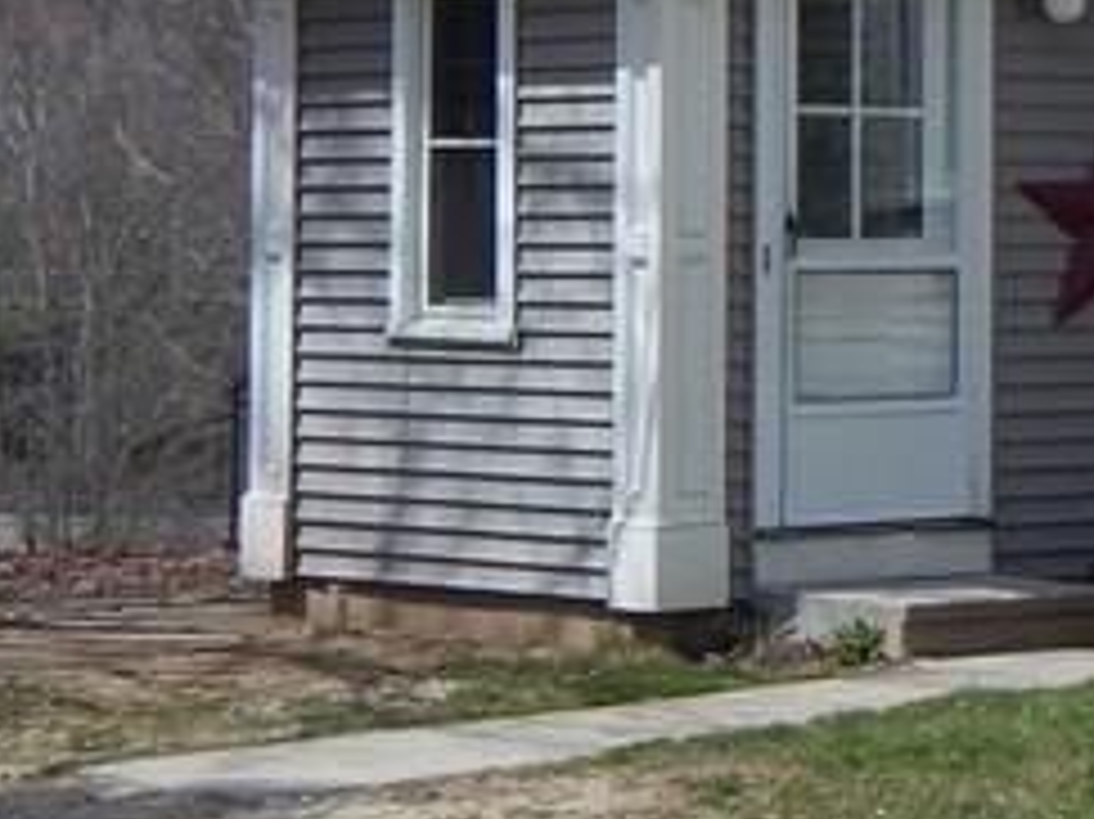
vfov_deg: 9.3
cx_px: 2247
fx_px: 5054
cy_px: 202
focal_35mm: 160
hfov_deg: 11.1
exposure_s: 1/500
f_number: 6.9
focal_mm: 6.8
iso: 125
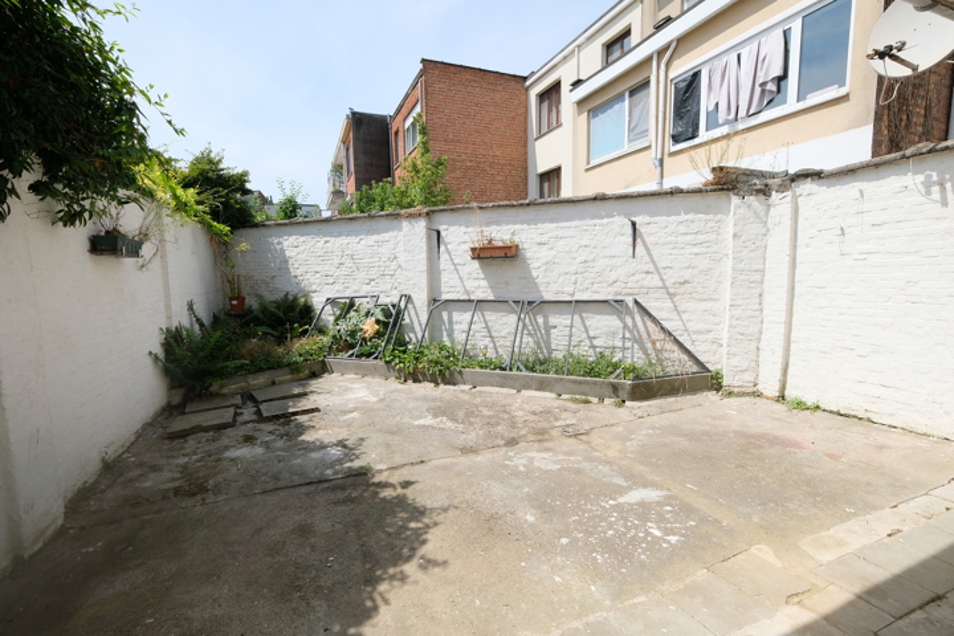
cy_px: 318
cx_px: 477
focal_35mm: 15
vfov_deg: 77.3
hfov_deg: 100.4
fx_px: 397
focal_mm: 10
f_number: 8
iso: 400
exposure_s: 1/480
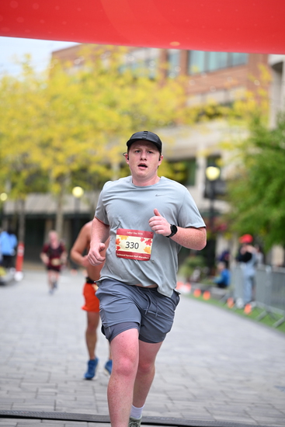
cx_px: 142
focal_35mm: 120
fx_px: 1424
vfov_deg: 17.1
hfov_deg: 11.4
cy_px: 214
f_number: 2.8
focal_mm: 120
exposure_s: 1/2000
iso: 640
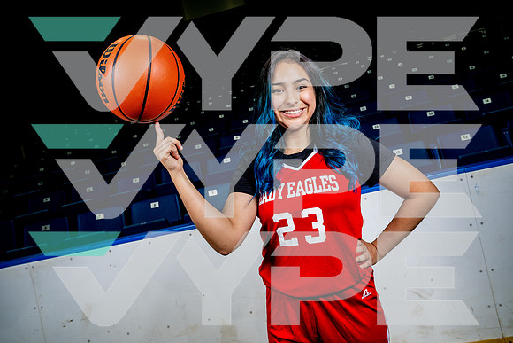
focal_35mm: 33
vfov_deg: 40.0
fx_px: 470
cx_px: 256
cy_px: 172
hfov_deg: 57.2
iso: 160
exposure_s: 1/125
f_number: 8
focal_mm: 33
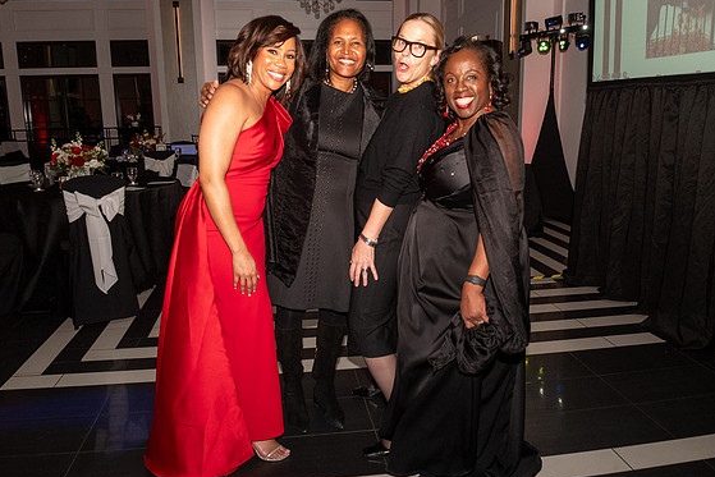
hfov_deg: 65.4
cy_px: 237
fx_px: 556
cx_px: 348
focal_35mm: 28
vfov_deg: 46.4
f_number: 6.3
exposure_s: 1/125
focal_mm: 18
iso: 2500
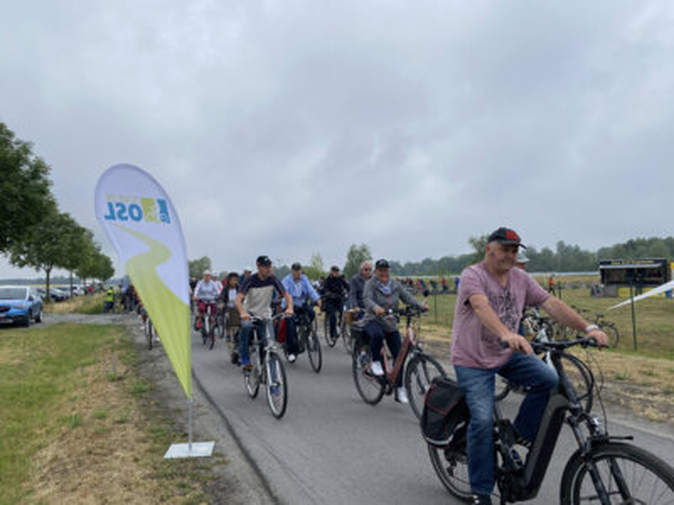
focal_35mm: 26
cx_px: 337
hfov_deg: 67.3
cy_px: 252
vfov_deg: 53.1
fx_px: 506
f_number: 1.8
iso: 32
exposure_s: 1/2105
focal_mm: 4.2
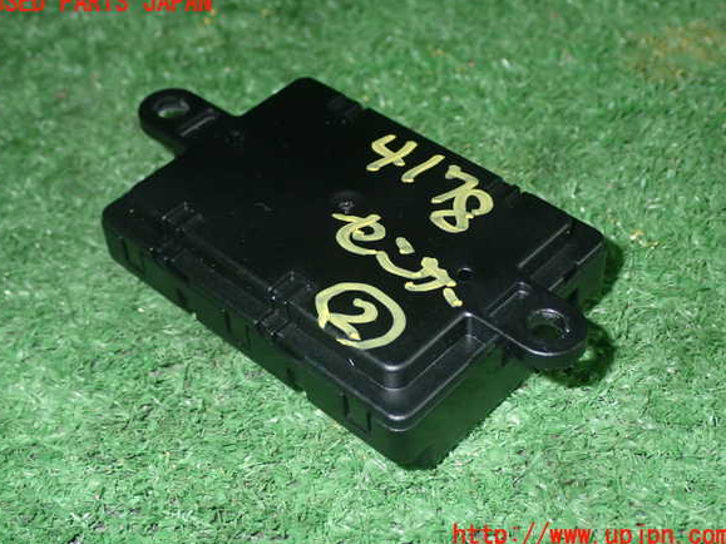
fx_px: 1174
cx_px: 360
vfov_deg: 26.1
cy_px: 269
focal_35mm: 56
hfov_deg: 34.4
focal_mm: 9.65
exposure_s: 1/50
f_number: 10
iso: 500
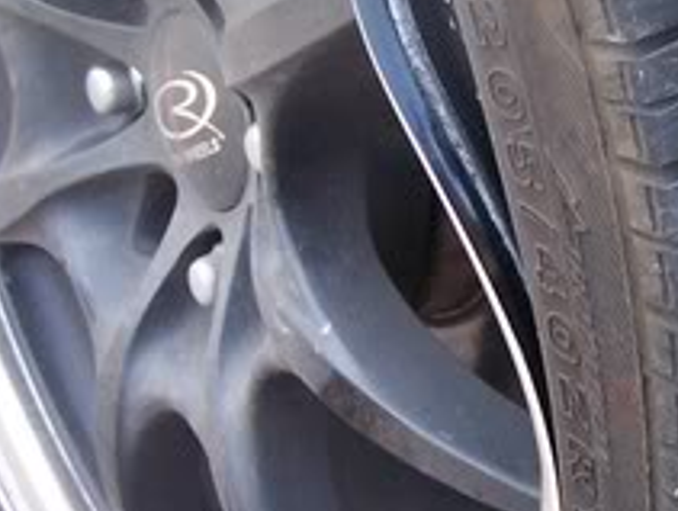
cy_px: 162
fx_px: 2825
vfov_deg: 10.3
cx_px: 533
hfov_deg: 13.6
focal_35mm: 144
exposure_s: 1/160
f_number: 2.8
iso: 80
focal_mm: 6.3
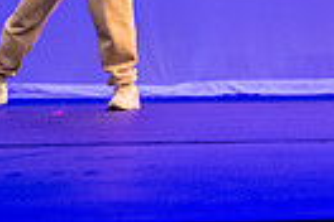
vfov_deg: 7.8
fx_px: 1549
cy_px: -236
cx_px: 564
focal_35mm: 167
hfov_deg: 11.6
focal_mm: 38
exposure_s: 1/320
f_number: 3.5
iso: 4000
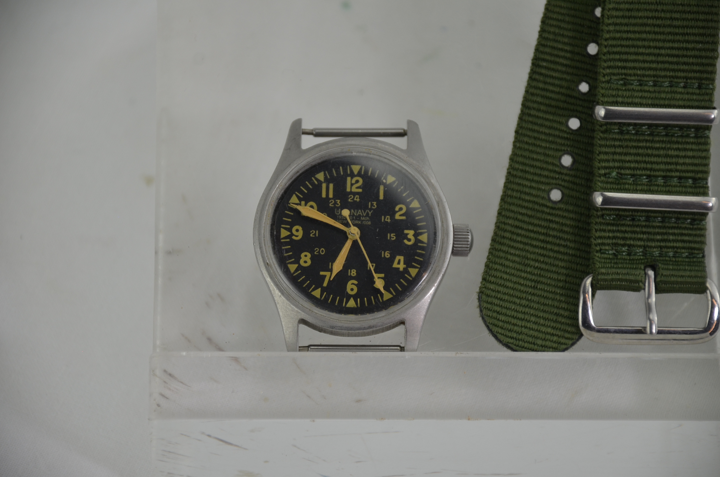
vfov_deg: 6.8
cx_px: 360
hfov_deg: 10.2
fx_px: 4042
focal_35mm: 202
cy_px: 238
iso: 400
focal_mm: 135
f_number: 5.6
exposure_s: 1/250
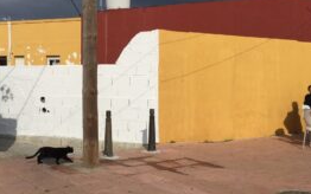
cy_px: 69
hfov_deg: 42.3
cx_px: 119
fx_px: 399
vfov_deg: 27.3
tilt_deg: -0.7
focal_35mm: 47
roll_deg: -0.6
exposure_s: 1/7937
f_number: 2.2
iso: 32
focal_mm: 4.15
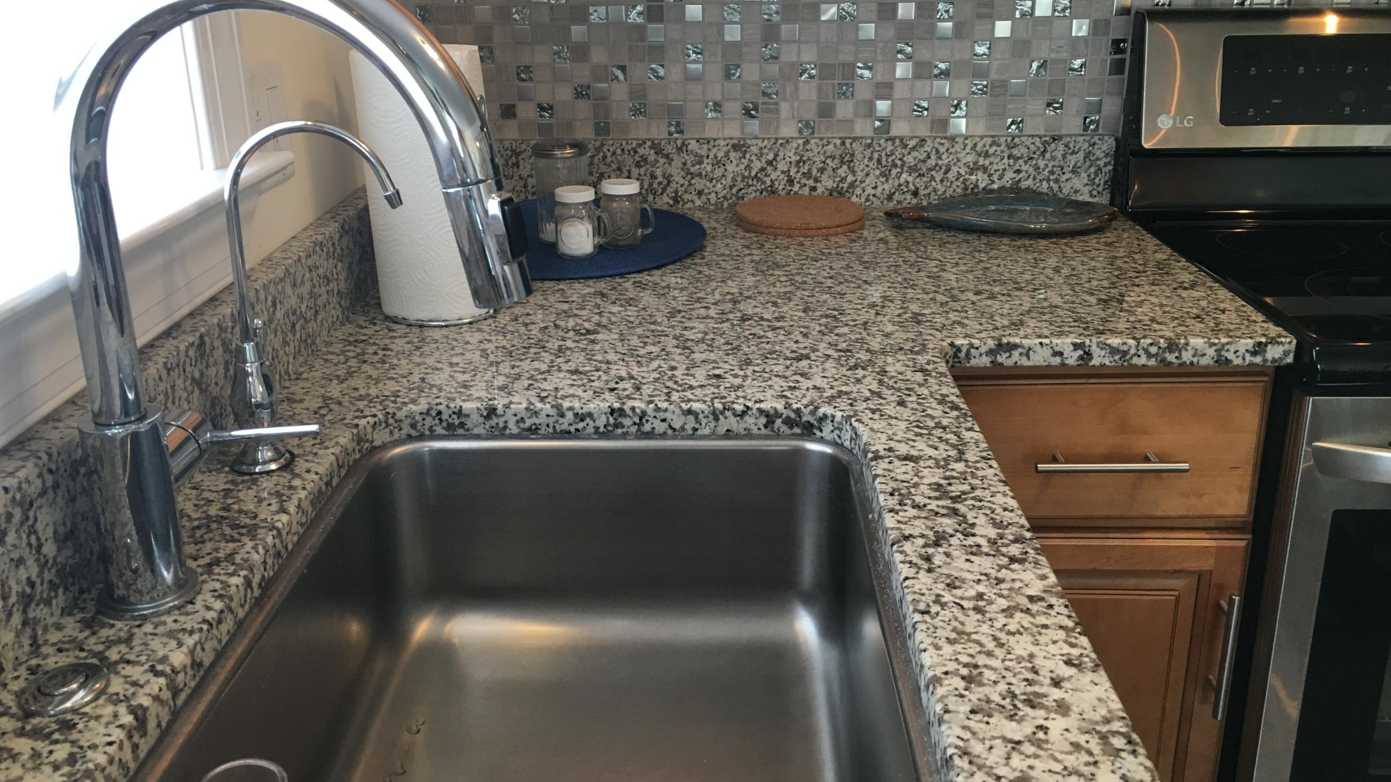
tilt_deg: -19.4
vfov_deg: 36.6
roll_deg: +0.5
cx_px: 696
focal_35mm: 32
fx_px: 1180
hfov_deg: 61.0
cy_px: 324
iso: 40
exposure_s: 1/30
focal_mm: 4.15
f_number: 2.2
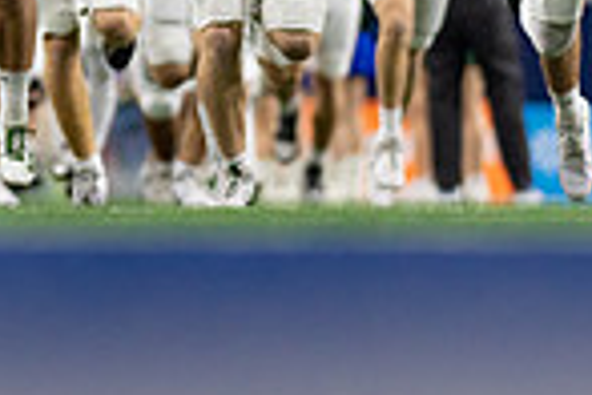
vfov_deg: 1.8
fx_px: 12464
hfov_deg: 2.7
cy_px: -343
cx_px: 34
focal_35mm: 758
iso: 640
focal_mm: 135
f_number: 1.8
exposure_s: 1/1000
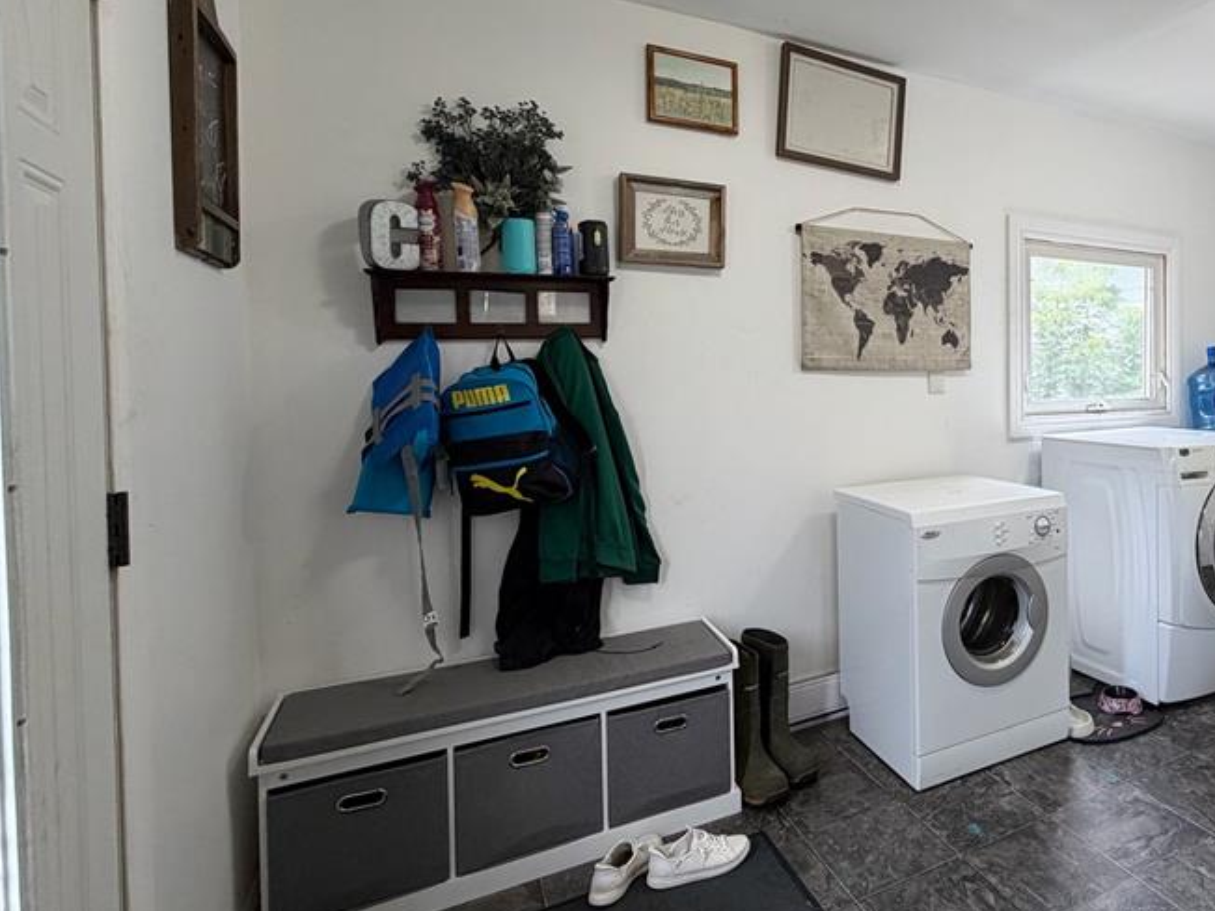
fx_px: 772
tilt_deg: -0.8
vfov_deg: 60.8
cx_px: 939
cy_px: 386
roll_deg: +0.5
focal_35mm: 22
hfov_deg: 70.2
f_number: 2.2
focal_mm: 2.22
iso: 200
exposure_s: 1/120
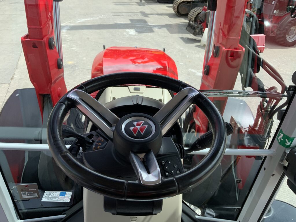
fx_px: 248
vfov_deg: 48.2
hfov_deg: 61.7
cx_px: 148
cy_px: 111
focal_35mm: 29
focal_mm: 3
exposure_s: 1/804
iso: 16
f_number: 1.8
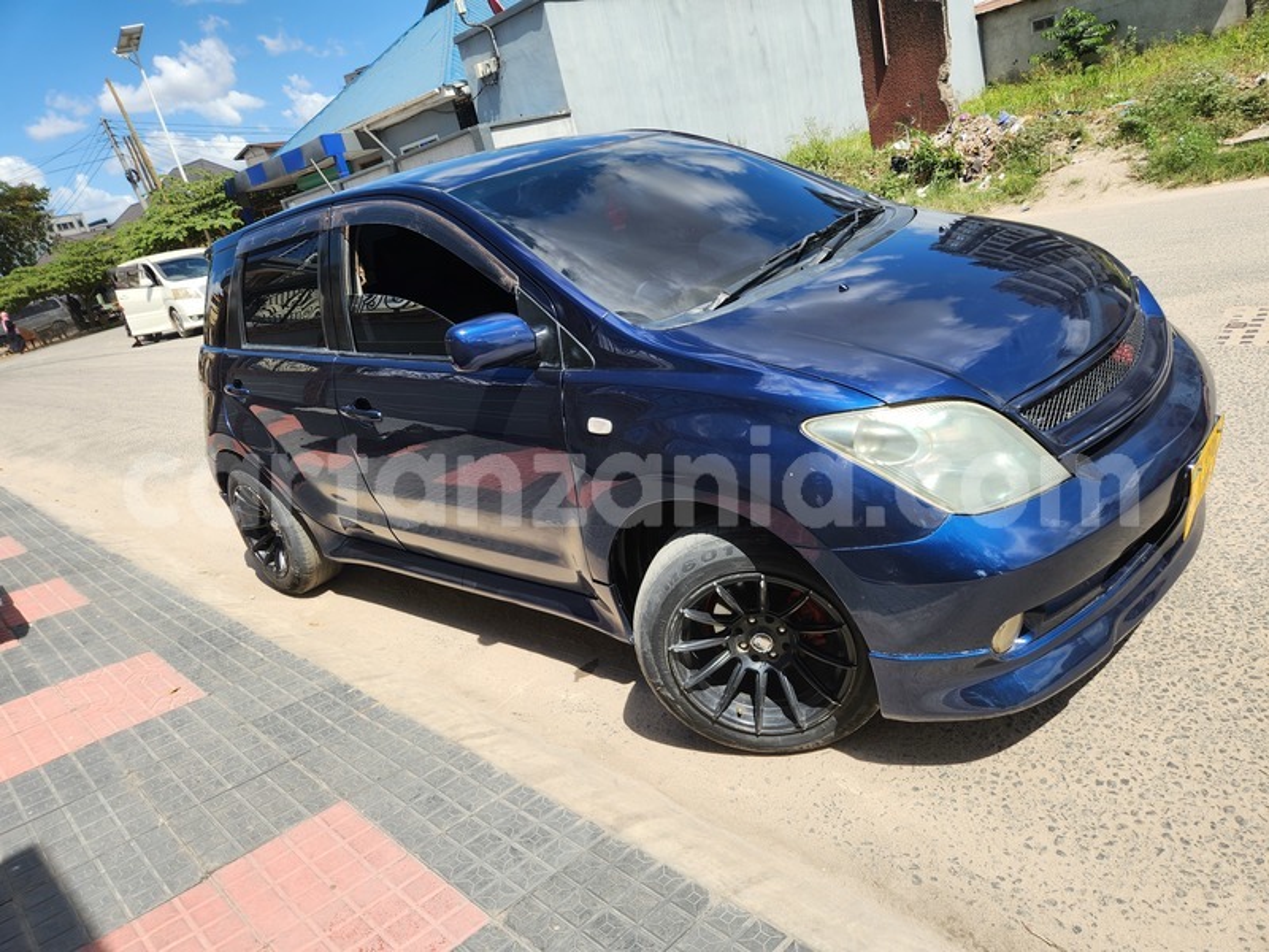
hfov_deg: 73.9
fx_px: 843
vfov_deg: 58.9
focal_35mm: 23
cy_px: 476
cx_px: 634
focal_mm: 5.4
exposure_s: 1/1081
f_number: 1.8
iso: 20
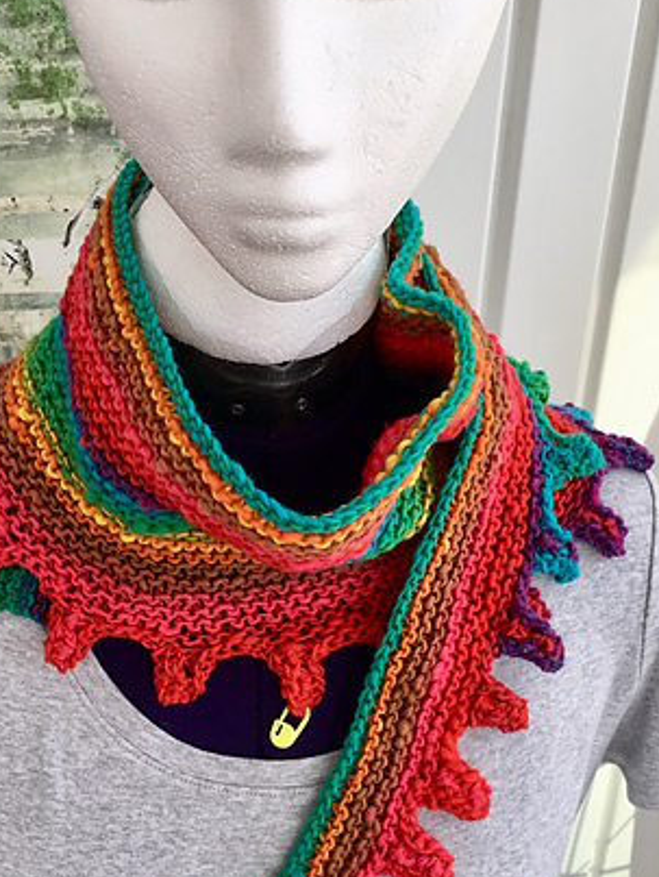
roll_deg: -0.5
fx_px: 1166
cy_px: 559
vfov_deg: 40.9
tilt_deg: -29.3
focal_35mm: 46
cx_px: 246
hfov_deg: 31.4
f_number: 2.2
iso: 25
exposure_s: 1/250
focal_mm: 4.15
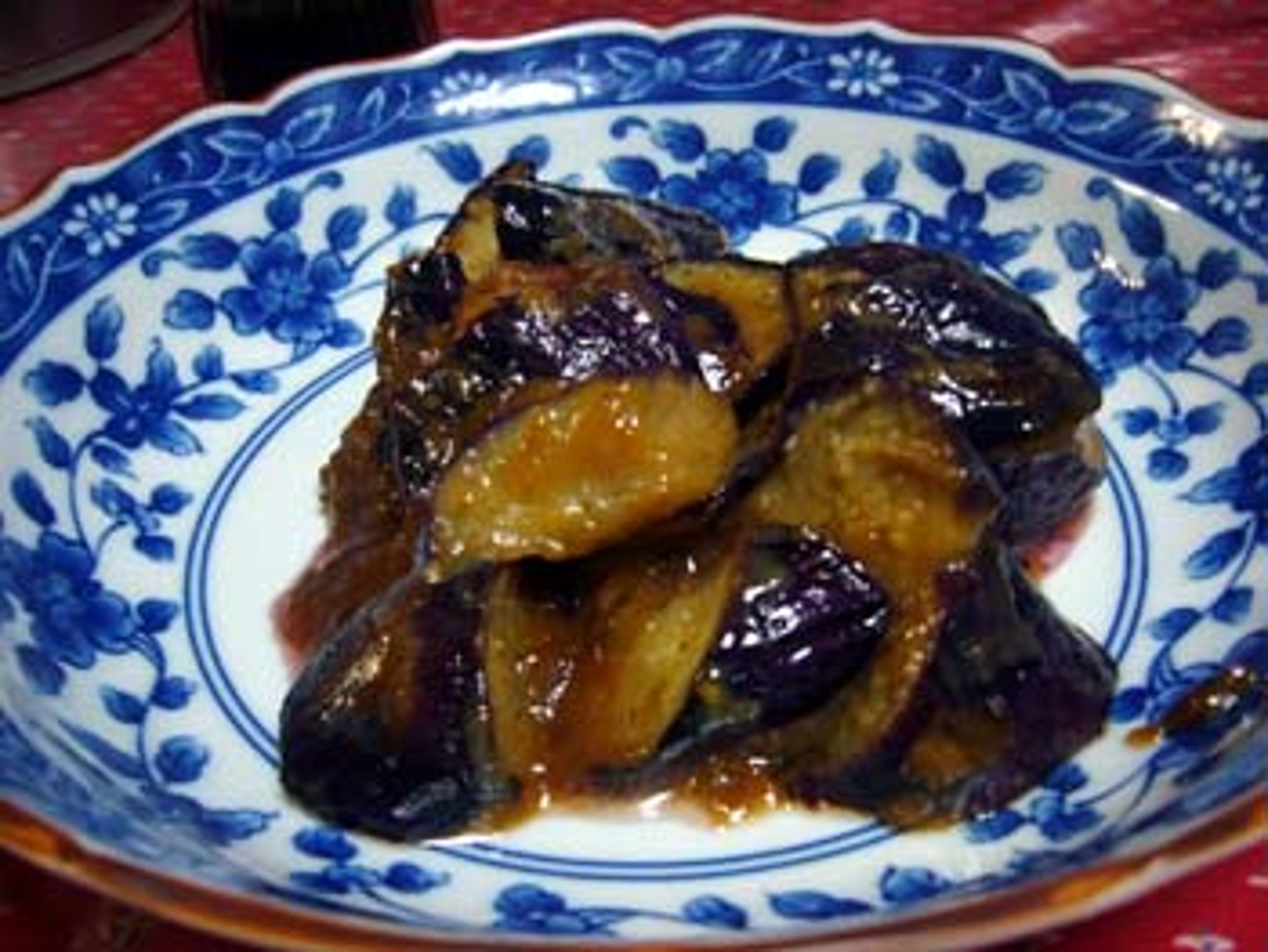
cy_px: 476
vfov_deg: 40.7
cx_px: 634
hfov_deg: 52.6
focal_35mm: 35
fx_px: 1283
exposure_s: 1/8
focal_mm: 5.8
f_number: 2.8
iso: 80
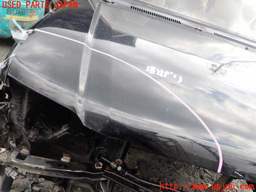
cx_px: 128
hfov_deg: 60.0
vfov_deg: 46.8
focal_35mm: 30
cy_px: 96
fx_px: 222
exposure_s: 1/250
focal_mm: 5.4
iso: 100
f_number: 3.2
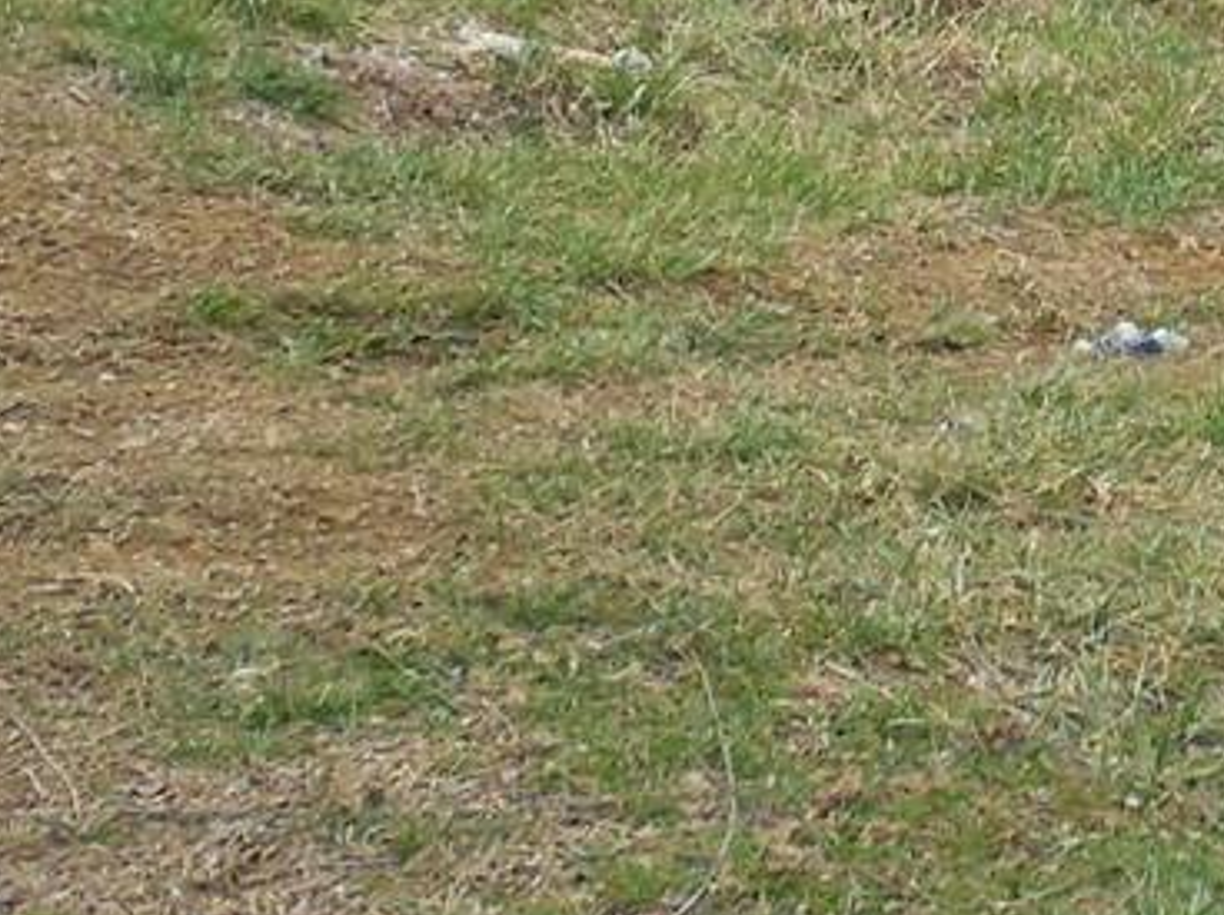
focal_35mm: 102
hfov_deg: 17.5
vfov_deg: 14.0
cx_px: 1776
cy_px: -213
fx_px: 3602
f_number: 3.3
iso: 125
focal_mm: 4.5
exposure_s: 1/100
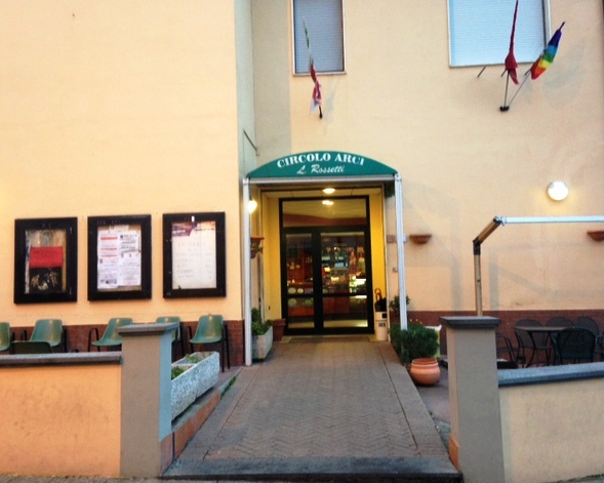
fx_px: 626
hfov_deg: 51.5
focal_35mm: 35
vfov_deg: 42.2
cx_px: 301
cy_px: 240
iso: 160
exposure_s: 1/20
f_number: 2.4
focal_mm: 4.12
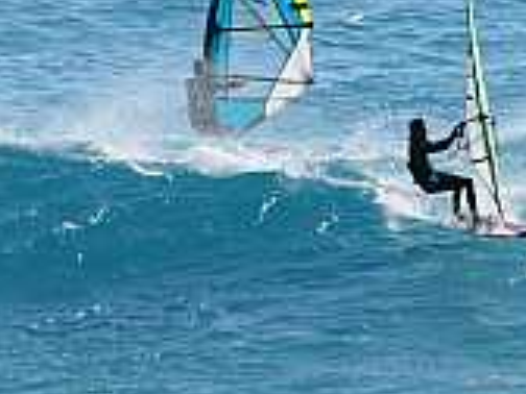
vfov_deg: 1.1
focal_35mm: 1318
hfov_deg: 1.5
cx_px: 614
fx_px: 20027
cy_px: 113
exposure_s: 1/800
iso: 200
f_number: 7.1
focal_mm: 300
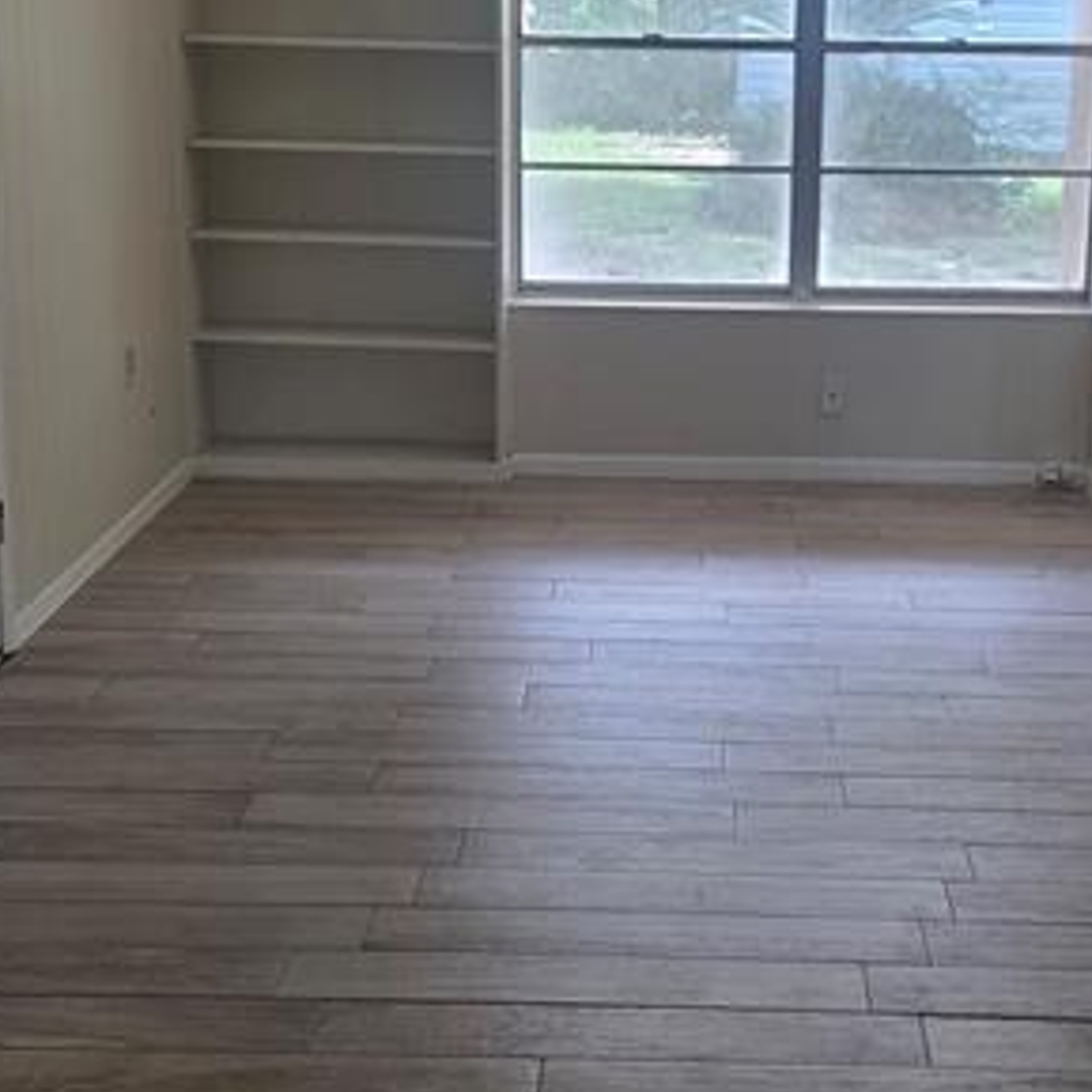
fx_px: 1927
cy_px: 393
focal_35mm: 54
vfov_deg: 31.5
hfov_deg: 31.5
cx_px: 699
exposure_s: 1/180
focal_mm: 5.4
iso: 125
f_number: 1.8
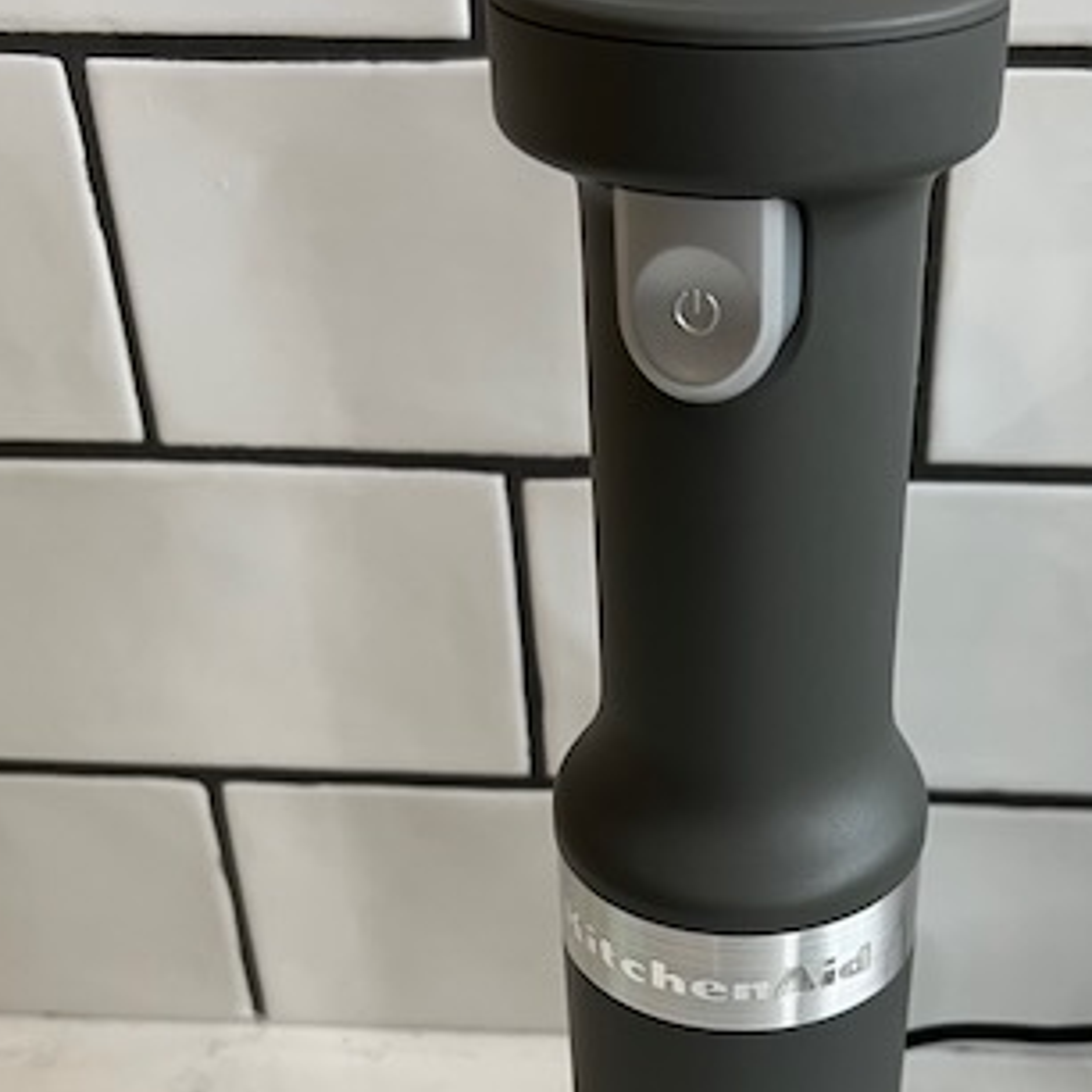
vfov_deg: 34.8
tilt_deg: -35.0
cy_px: 782
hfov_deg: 35.0
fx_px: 1713
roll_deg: -0.2
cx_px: 742
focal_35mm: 48
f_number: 1.5
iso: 160
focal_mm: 5.7
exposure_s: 1/49
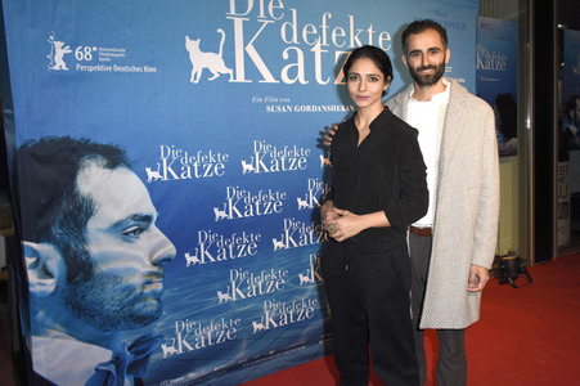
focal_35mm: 33
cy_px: 193
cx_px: 290
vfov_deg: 39.9
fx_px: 531
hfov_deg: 57.3
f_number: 8
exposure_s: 1/160
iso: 500
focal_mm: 22
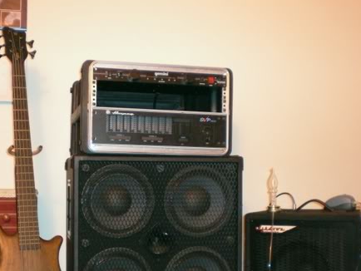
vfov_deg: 26.0
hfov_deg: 34.3
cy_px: 180
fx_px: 584
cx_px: 153
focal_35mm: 56
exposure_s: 1/2
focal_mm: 6.3
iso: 400
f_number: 3.1
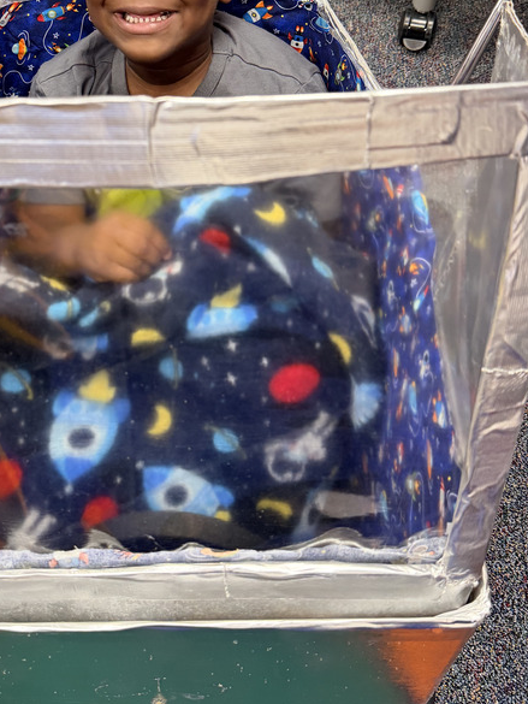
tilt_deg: -48.7
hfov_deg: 34.1
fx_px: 854
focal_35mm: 42
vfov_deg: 44.4
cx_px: 185
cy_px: 266
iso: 250
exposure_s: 1/60
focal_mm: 6.76
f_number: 1.78
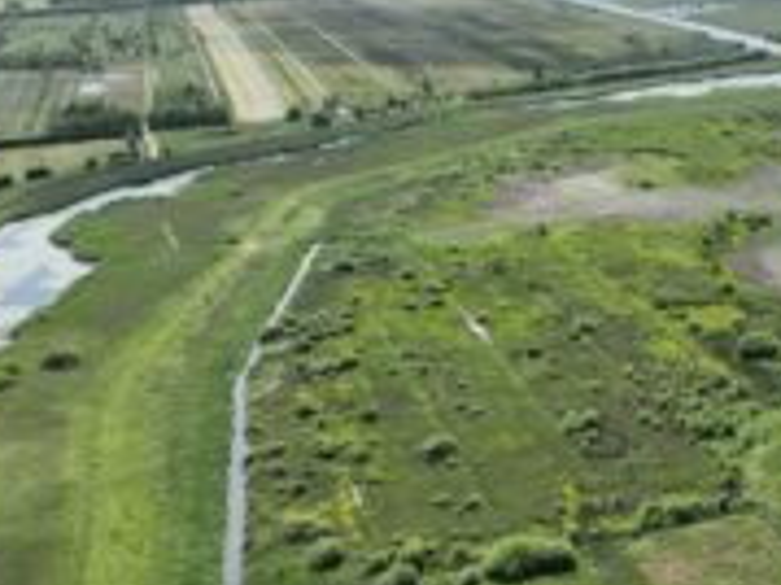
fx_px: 1240
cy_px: 244
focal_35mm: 55
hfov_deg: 31.5
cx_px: 829
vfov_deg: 26.5
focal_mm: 12.29
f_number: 2.8
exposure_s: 1/2500
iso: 220
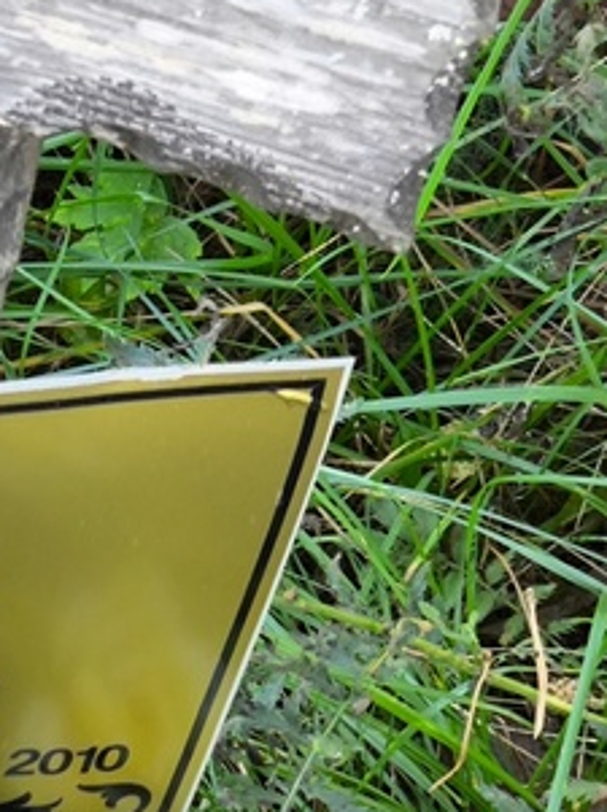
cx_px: -333
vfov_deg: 14.8
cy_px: 596
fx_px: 3116
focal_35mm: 133
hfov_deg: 10.7
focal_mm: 4.71
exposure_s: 1/50
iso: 100
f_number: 1.7
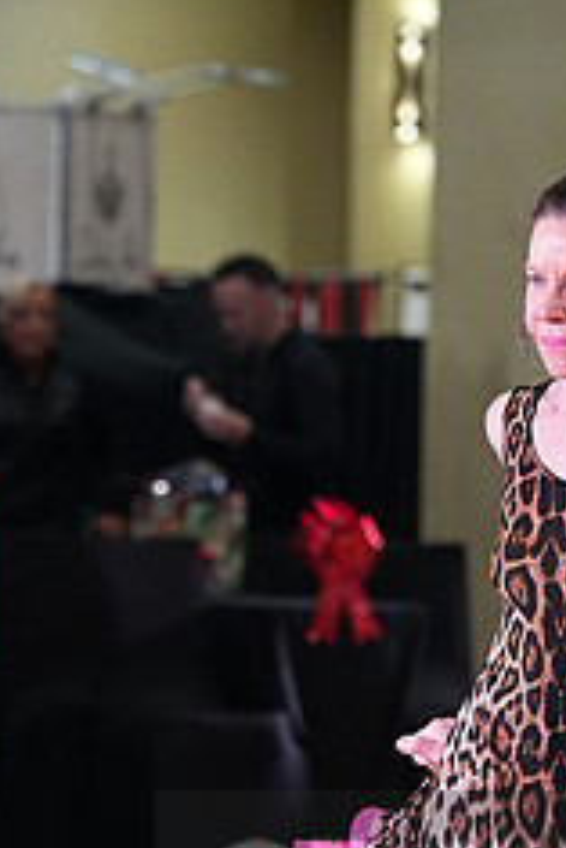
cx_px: 654
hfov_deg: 3.2
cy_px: 913
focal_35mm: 425
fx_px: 10007
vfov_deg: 4.8
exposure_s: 1/320
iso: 5000
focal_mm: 172
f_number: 5.6
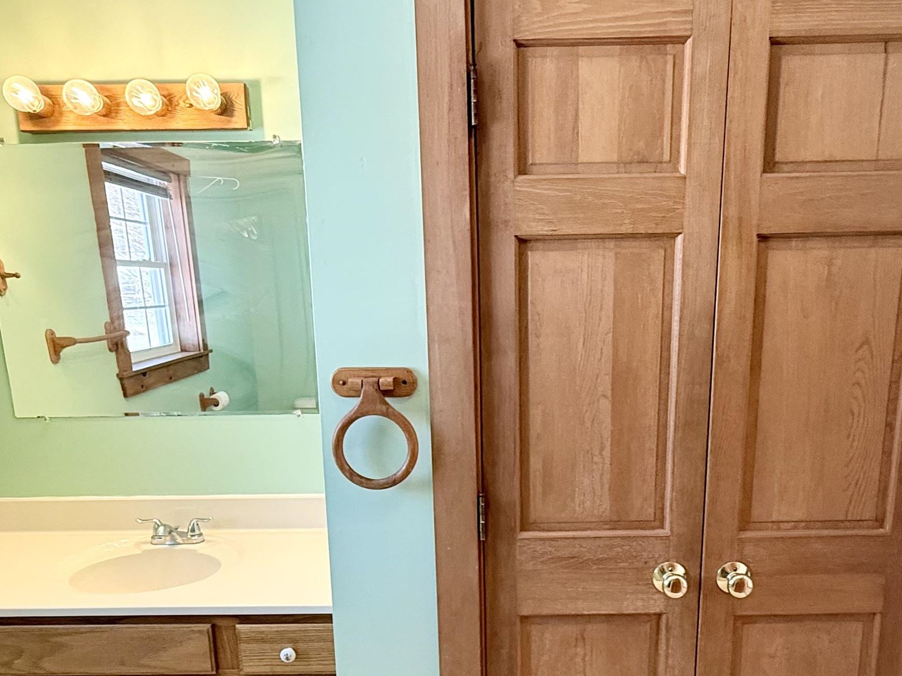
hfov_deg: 63.4
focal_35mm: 28
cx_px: 480
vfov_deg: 48.9
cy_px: 448
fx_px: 730
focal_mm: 2.22
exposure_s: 1/120
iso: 200
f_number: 2.2
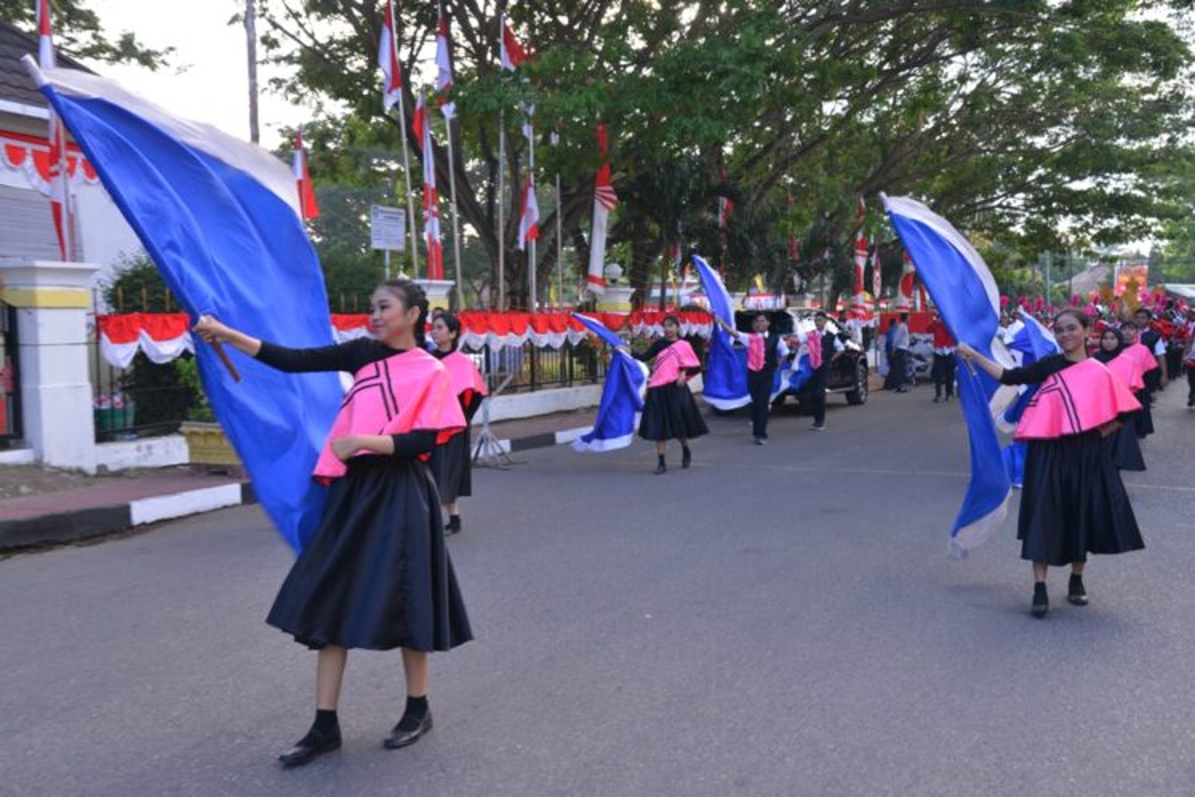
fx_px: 1261
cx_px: 598
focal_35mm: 38
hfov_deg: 50.7
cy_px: 398
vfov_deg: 35.1
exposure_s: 1/250
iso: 1000
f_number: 5.6
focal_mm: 38
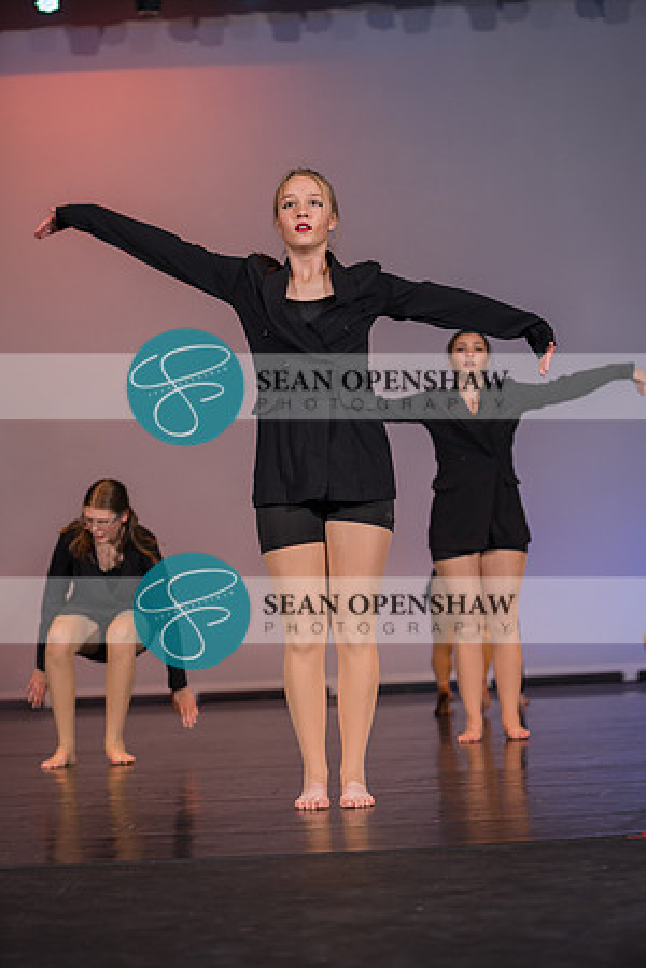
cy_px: 484
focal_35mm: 70
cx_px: 323
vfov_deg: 28.8
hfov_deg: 19.5
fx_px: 1884
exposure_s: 1/500
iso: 500
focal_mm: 70
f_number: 2.8
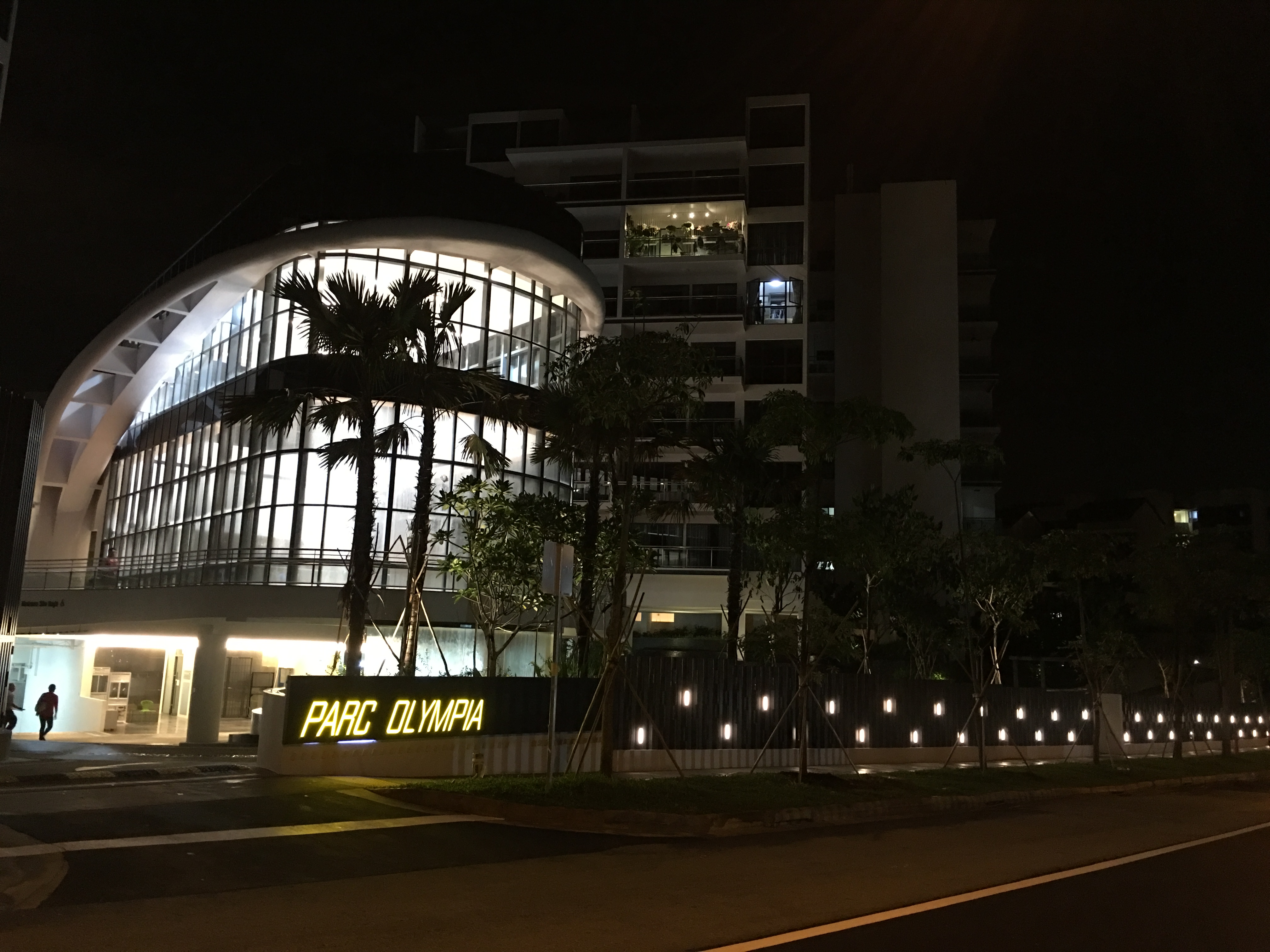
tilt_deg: +10.2
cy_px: 476
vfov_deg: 48.2
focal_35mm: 29
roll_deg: -1.5
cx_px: 635
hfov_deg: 61.7
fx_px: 1064
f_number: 2.2
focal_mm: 4.15
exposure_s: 1/8
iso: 125
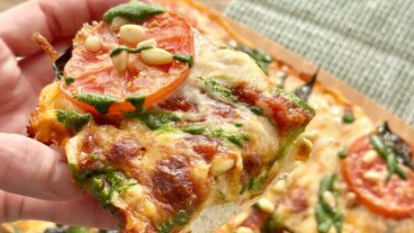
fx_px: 779
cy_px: 177
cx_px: 208
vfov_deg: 16.9
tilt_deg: -67.9
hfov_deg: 29.7
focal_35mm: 71
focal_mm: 6.86
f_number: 1.78
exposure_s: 1/681
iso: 80
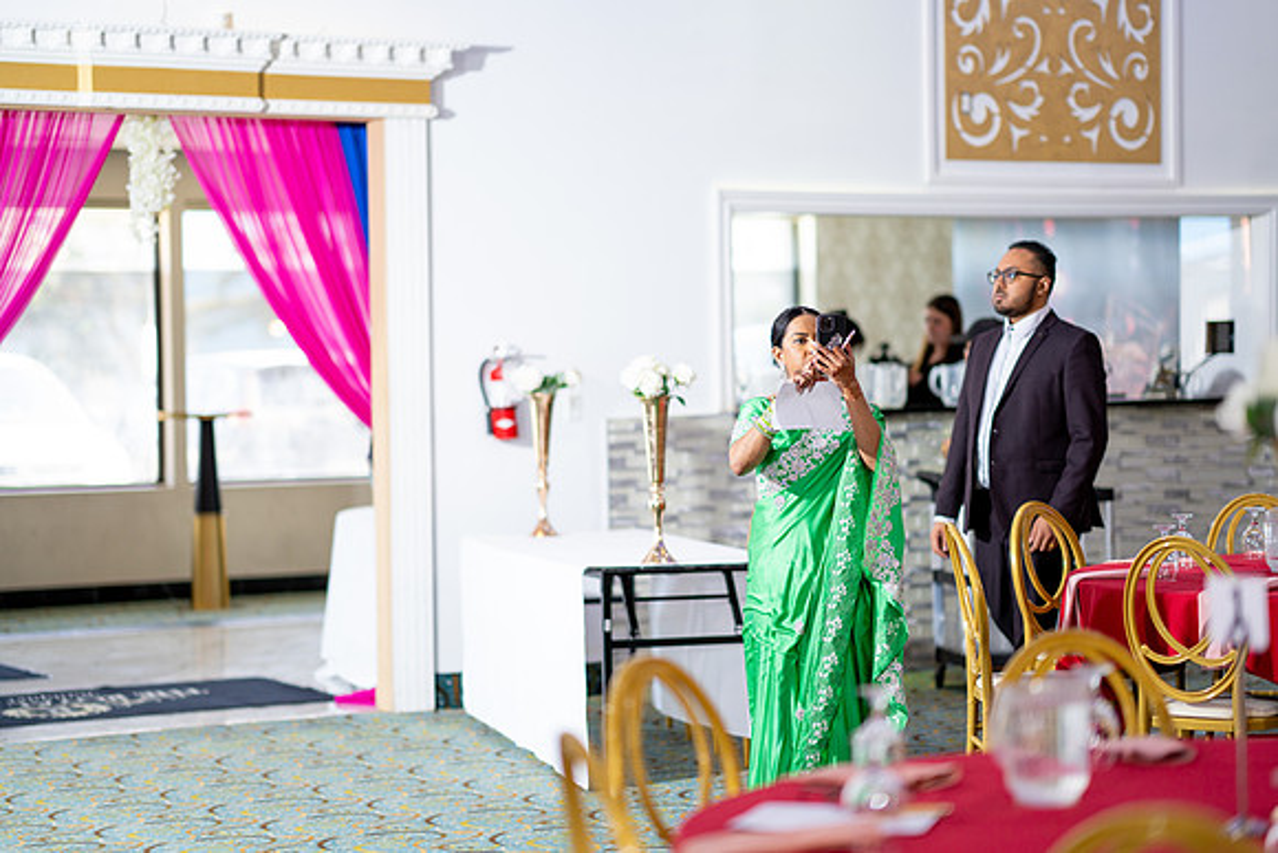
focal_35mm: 85
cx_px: 639
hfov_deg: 23.9
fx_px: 3018
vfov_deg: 16.1
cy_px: 426
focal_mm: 85
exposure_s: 1/160
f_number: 1.4
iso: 400
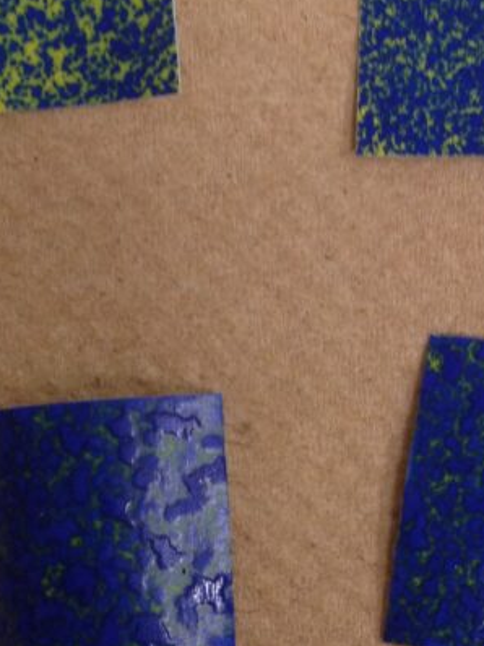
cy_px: 170
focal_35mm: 85
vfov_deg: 22.8
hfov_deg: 17.2
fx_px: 1586
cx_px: 378
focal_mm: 4.13
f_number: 2.4
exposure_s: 1/20
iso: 125
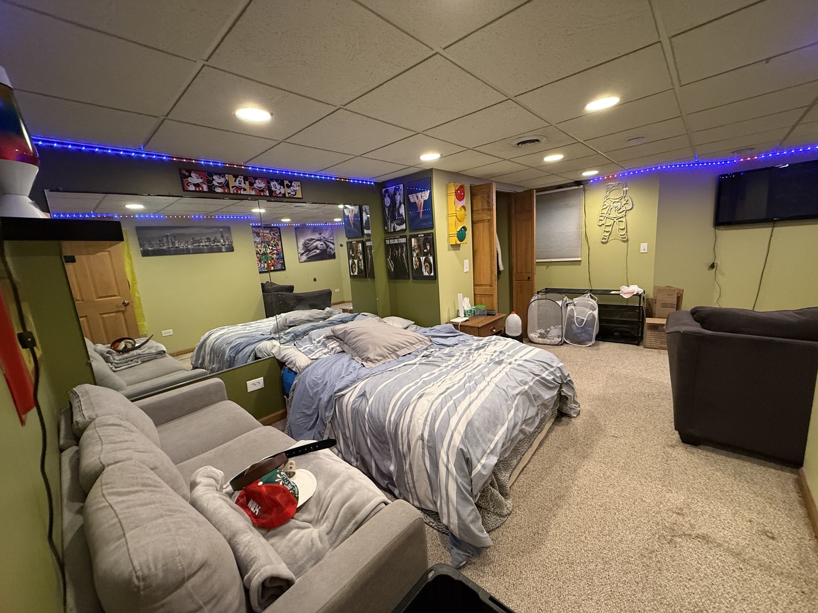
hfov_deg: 102.1
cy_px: 306
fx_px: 331
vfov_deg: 85.7
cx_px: 409
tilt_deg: -9.7
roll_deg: +4.2
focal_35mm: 14
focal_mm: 2.22
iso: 400
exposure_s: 1/54
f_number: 2.2
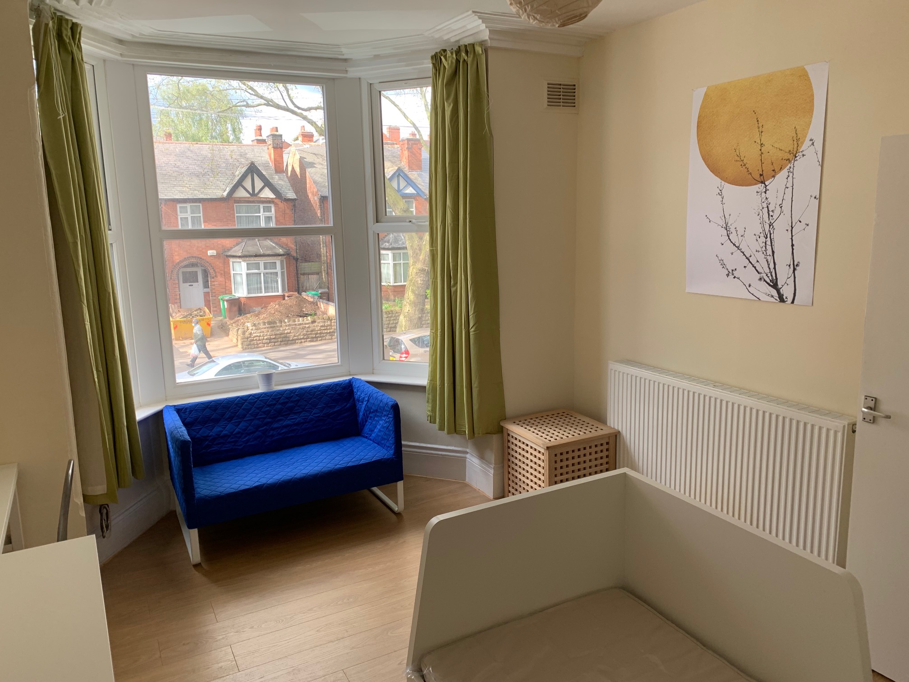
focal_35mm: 26
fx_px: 683
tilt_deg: -11.1
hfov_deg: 67.3
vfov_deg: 53.1
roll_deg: +1.7
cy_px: 341
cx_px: 454
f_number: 1.8
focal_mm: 4.25
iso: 40
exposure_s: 1/122
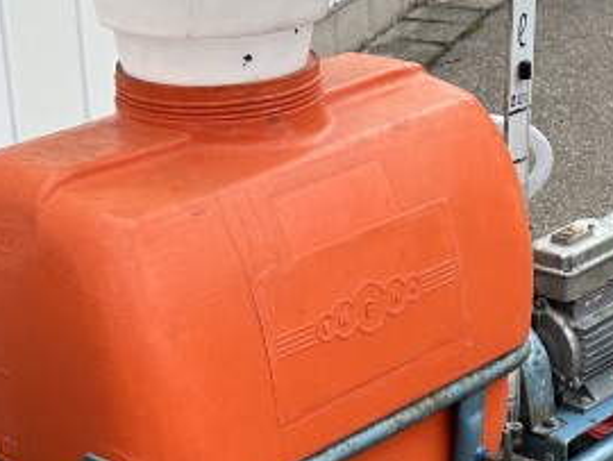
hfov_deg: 21.5
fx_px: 1613
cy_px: 488
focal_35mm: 91
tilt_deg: -25.3
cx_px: 241
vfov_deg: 15.9
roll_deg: +1.2
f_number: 1.78
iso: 80
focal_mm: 6.86
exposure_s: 1/486
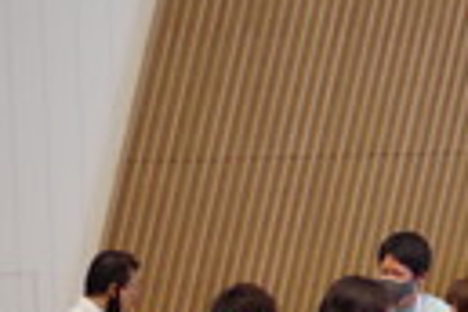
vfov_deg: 8.8
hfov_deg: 12.1
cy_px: 259
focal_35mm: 155
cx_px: 863
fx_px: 2015
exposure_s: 1/60
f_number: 4
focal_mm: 26.25
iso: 1600
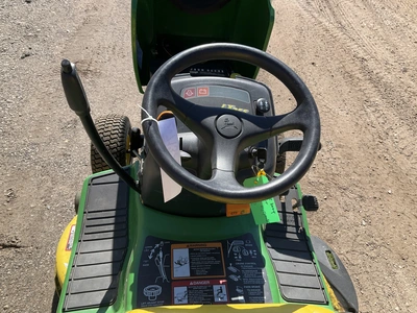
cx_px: 208
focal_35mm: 29
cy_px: 156
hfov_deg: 61.7
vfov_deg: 48.2
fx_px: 349
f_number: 1.8
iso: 25
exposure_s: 1/929
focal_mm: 3
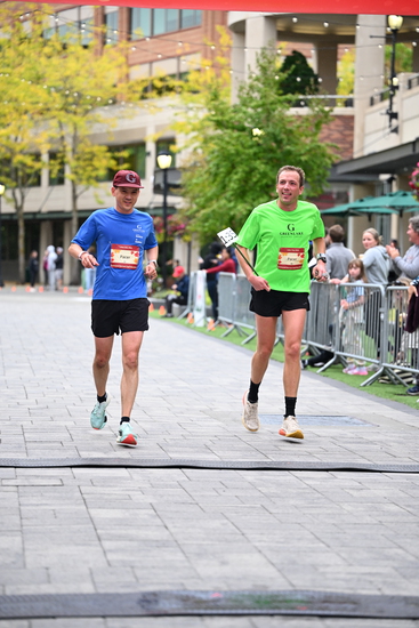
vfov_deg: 20.8
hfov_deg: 14.0
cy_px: 314
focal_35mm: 98
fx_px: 1710
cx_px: 210
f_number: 2.8
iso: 1250
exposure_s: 1/2000
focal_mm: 98
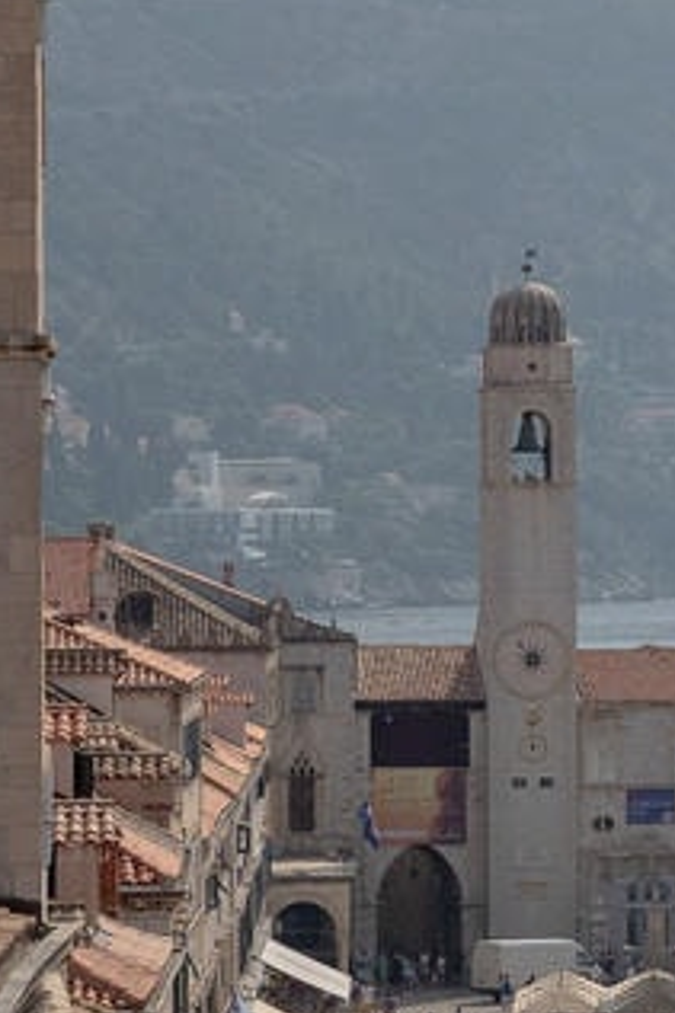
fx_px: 6475
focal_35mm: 230
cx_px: 470
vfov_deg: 9.0
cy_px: 572
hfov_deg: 6.0
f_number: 5.6
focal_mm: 38
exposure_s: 1/8000
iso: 1250
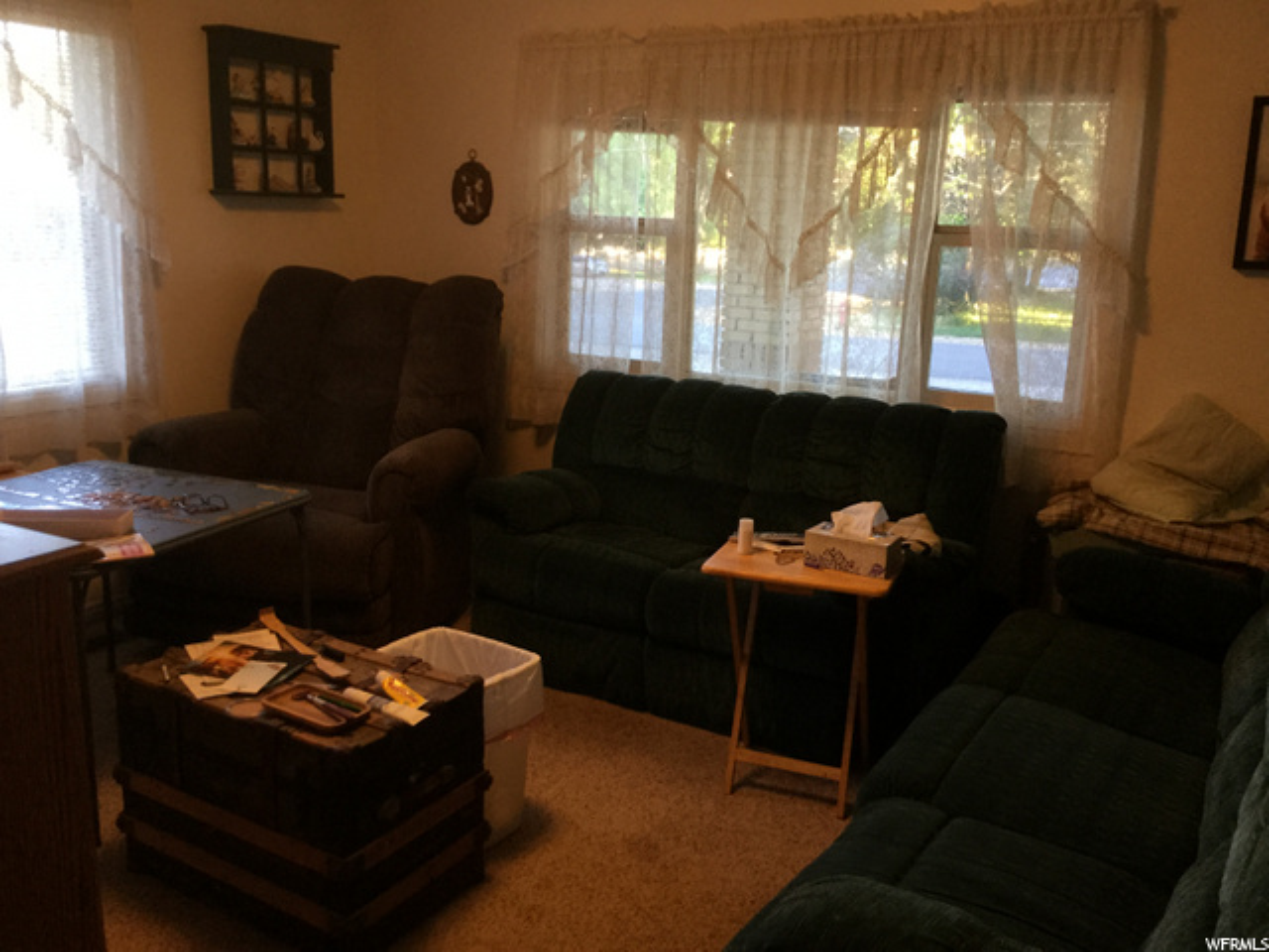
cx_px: 634
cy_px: 476
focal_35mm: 31
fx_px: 1136
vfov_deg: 45.4
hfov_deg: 58.4
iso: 80
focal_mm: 3.3
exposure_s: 1/30
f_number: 2.4
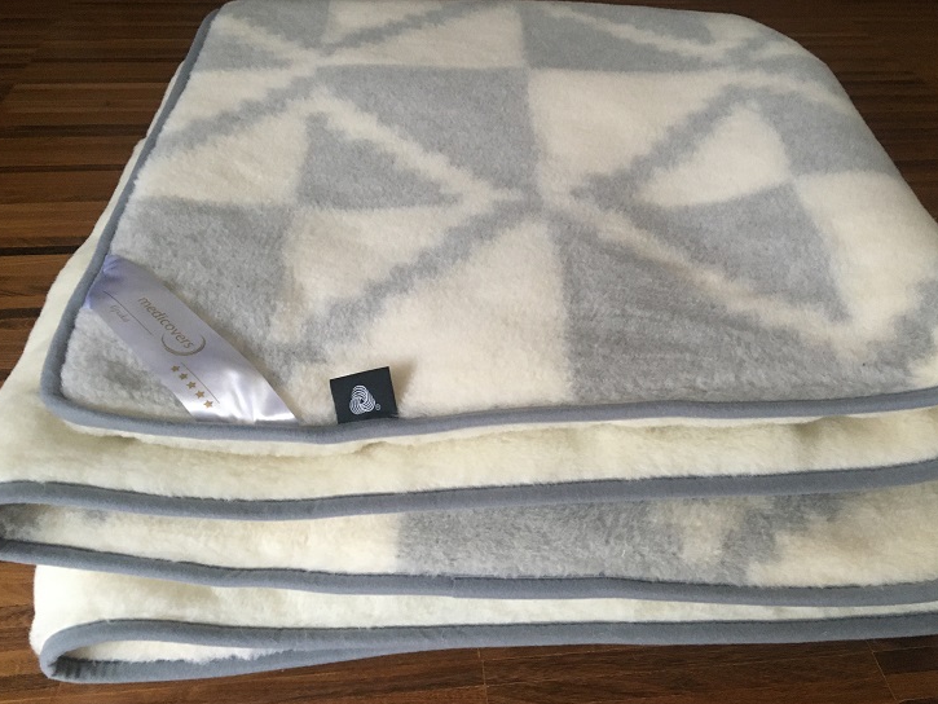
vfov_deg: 44.2
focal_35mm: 32
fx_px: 867
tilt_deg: -40.9
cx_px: 501
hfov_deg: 56.8
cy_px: 346
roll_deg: -3.6
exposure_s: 1/33
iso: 200
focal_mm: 4.15
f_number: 2.2
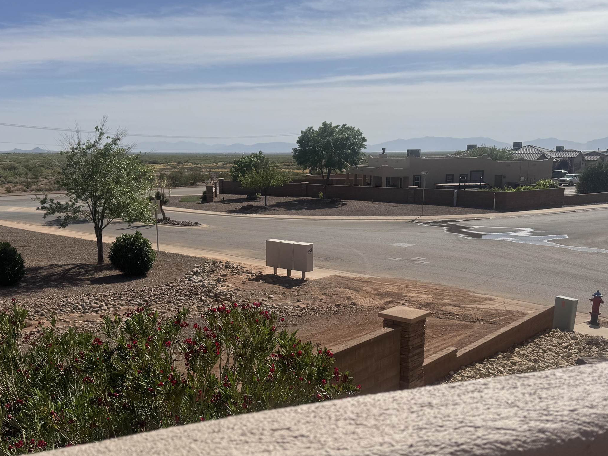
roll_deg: +1.3
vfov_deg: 39.5
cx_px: 274
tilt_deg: -10.8
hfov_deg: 51.3
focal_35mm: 36
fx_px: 632
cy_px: 277
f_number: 1.78
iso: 80
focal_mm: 6.76
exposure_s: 1/10417
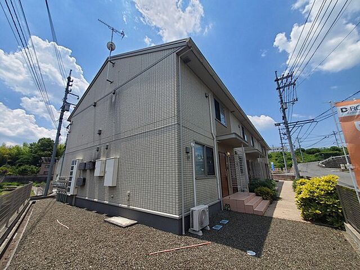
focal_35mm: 13
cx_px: 180
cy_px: 135
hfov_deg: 106.2
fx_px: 135
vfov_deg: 89.9
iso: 50
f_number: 2.2
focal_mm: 1.8
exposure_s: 1/1265
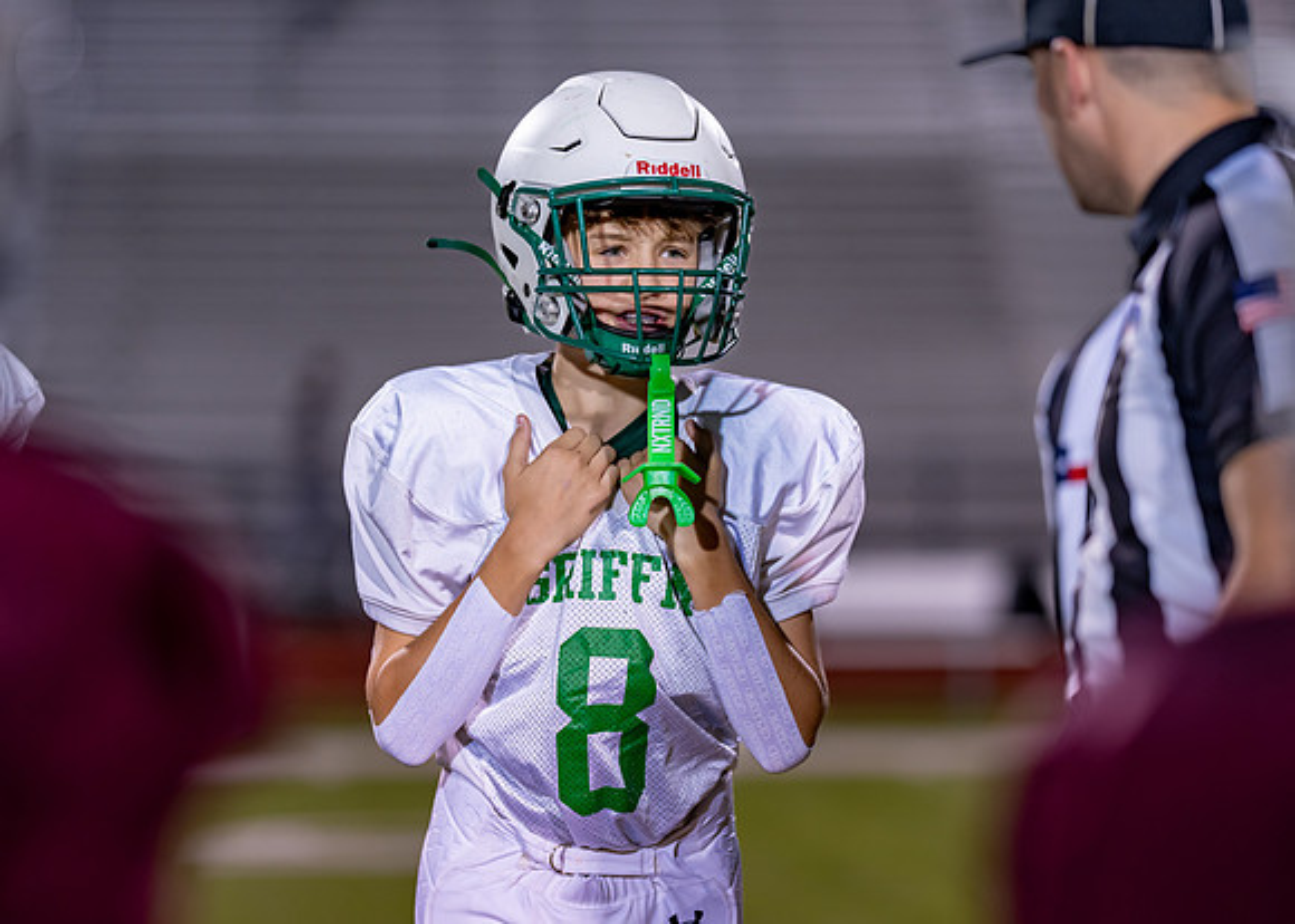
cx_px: 690
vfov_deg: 8.3
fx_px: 6406
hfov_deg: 11.5
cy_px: 462
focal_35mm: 174
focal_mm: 135
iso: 500
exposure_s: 1/500
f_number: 1.8
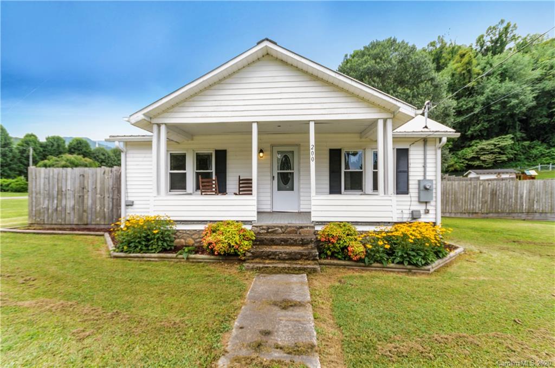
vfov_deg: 77.1
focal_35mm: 15
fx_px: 231
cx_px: 278
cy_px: 184
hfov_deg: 100.5
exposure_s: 1/30
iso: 100
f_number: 8
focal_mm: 10
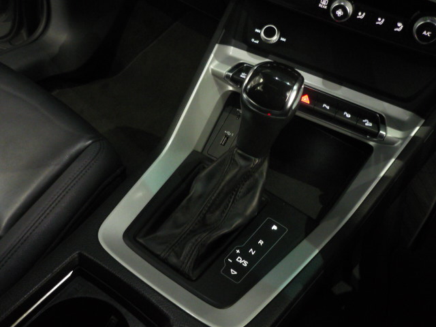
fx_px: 416
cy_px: 164
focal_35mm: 33
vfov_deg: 42.9
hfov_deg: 55.4
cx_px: 218
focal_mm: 5.5
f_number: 2.8
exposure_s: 1/8
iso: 400
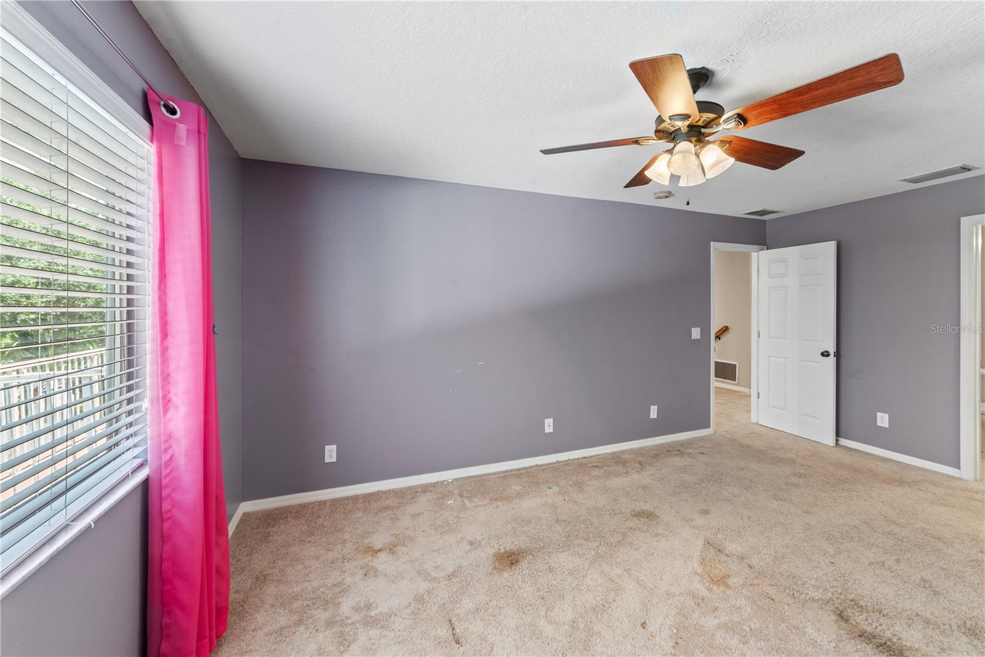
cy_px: 328
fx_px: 383
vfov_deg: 81.2
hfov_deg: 104.2
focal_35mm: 14
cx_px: 492
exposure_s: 1.3
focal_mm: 14
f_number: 11
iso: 160
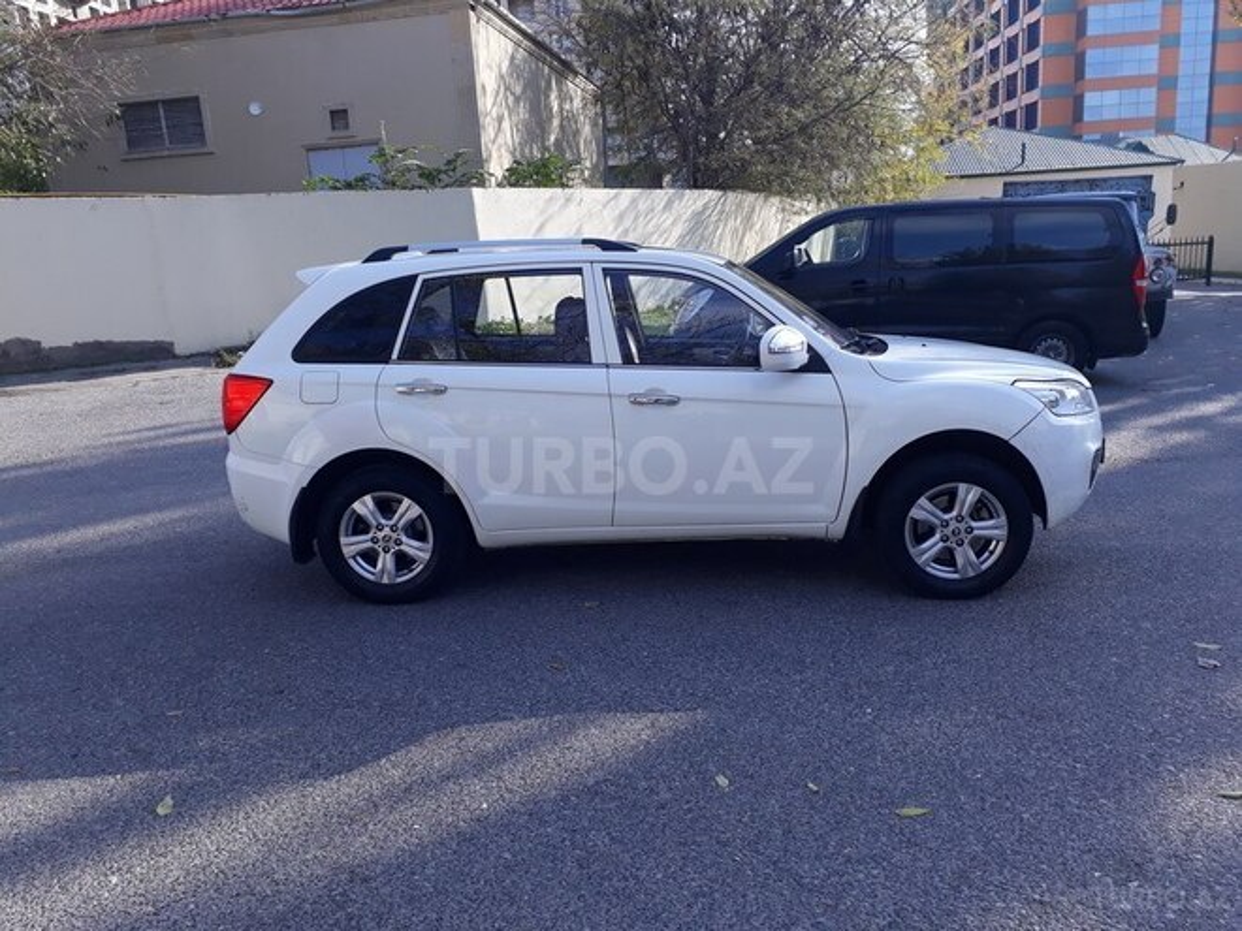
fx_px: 969
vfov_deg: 51.4
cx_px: 621
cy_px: 466
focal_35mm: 27
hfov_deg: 65.3
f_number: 1.9
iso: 40
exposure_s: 1/714
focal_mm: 3.6
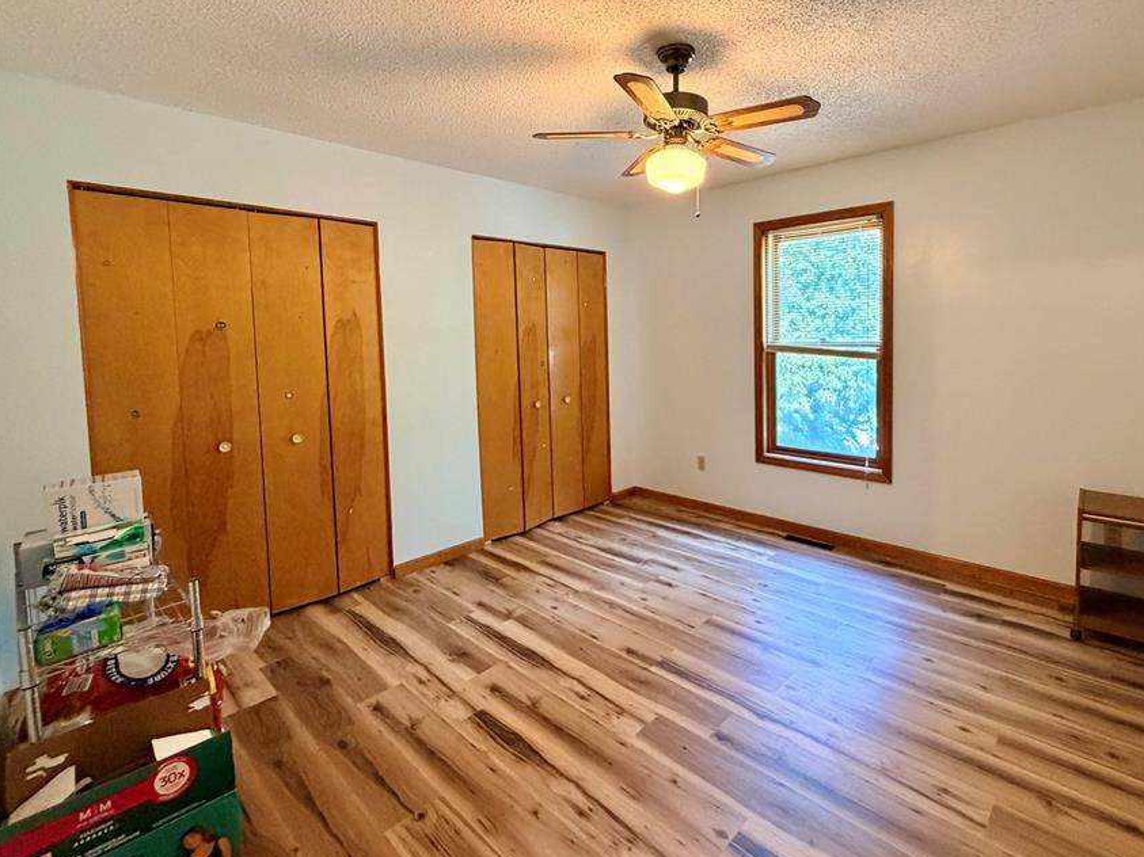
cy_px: 365
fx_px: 562
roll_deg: +1.4
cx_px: 646
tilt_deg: -3.8
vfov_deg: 74.3
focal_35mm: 17
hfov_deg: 90.5
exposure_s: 1/60
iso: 500
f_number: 2.2
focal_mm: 2.22
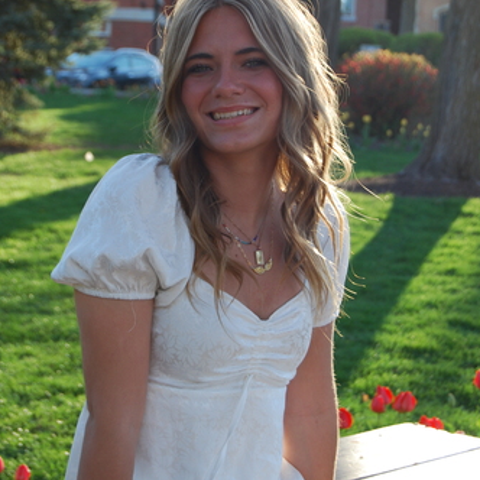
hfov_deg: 18.1
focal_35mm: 96
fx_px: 1506
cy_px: 179
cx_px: 241
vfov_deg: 18.1
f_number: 5.6
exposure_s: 1/125
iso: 200
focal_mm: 50
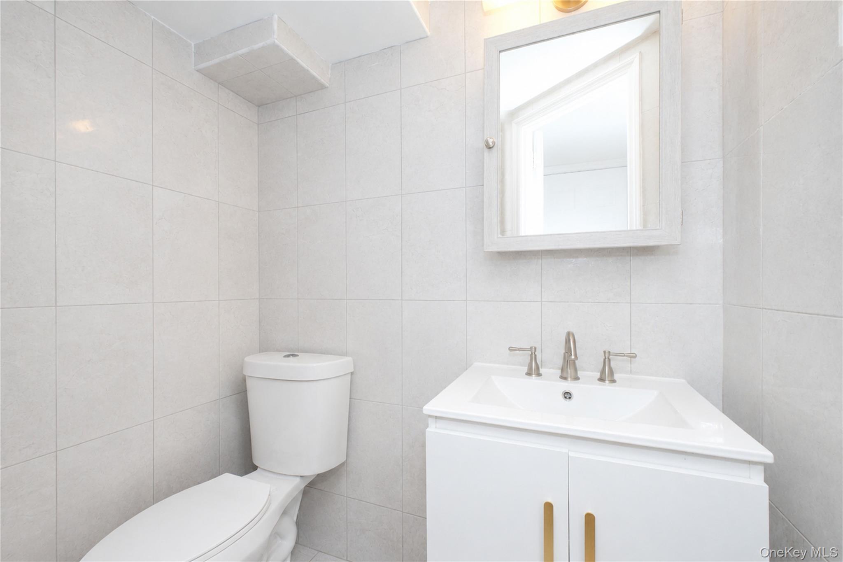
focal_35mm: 15
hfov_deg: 100.4
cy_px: 281
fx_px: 351
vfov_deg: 77.3
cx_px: 422
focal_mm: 10
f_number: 7.1
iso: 1250
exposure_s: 1/60
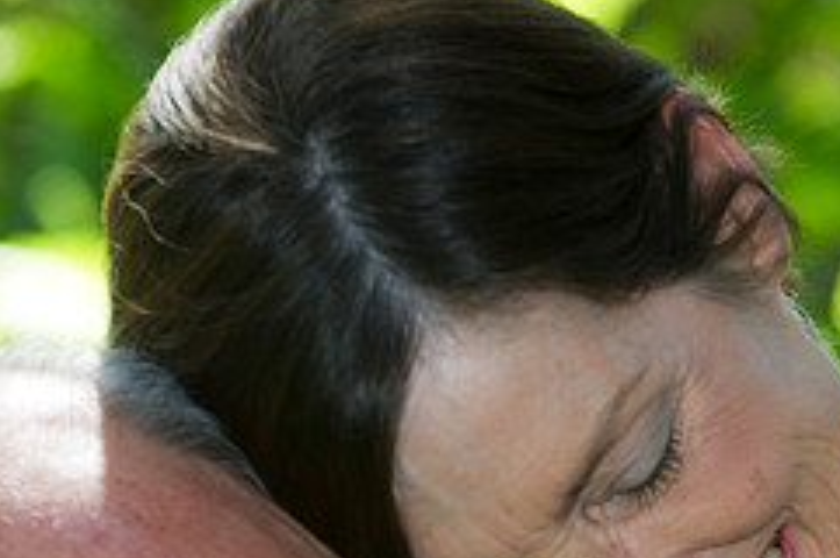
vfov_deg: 3.7
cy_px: 642
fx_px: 8692
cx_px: 725
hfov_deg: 5.5
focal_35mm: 373
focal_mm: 155
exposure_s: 1/125
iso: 250
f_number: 5
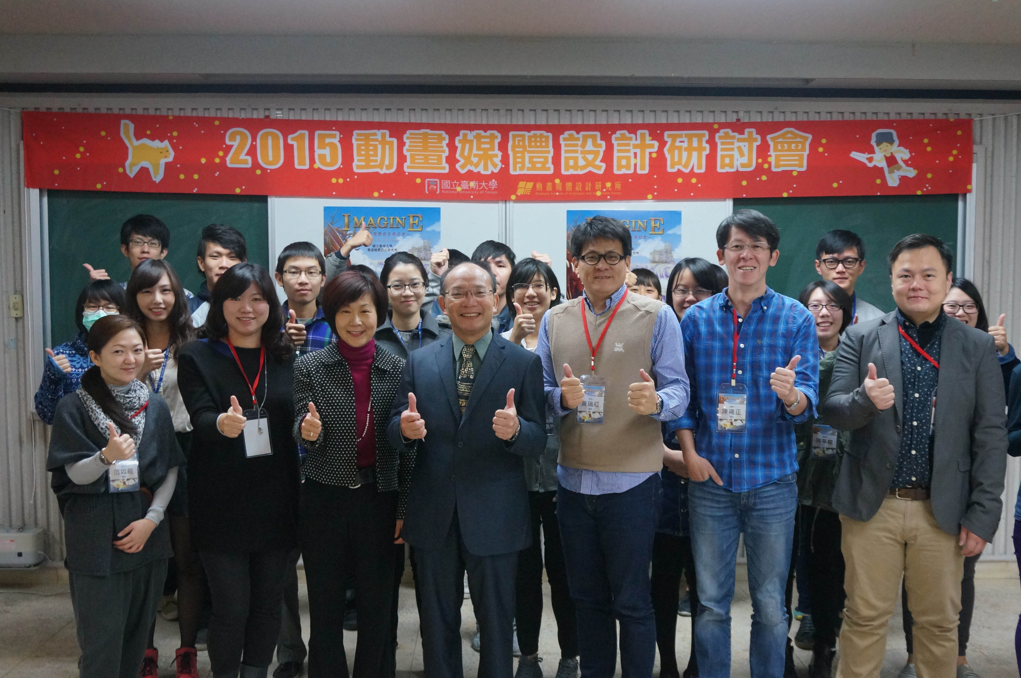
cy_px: 376
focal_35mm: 41
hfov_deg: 47.4
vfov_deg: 32.5
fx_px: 1161
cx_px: 531
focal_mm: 22
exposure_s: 1/160
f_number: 4
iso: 2000
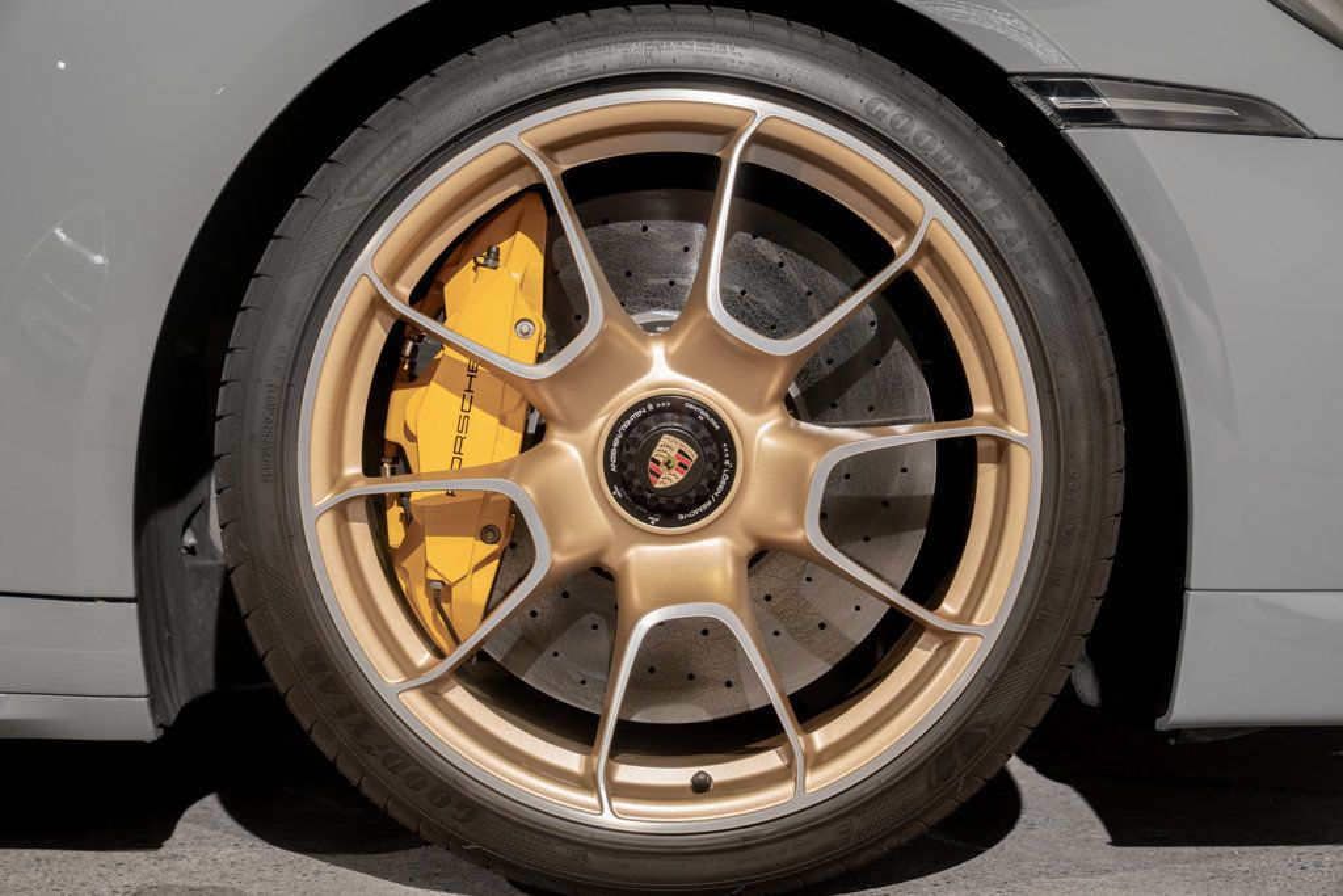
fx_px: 2462
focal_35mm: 66
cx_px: 672
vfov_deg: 20.6
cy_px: 448
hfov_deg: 30.5
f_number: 5.6
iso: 400
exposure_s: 1/50
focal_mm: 66
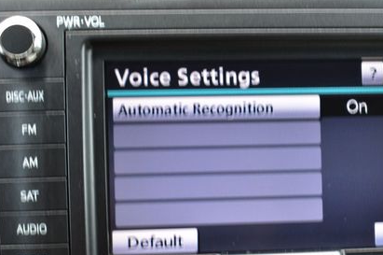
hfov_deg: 24.7
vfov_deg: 16.6
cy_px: 164
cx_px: 273
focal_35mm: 82
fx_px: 869
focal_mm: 35
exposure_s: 1/25
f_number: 7.1
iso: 400
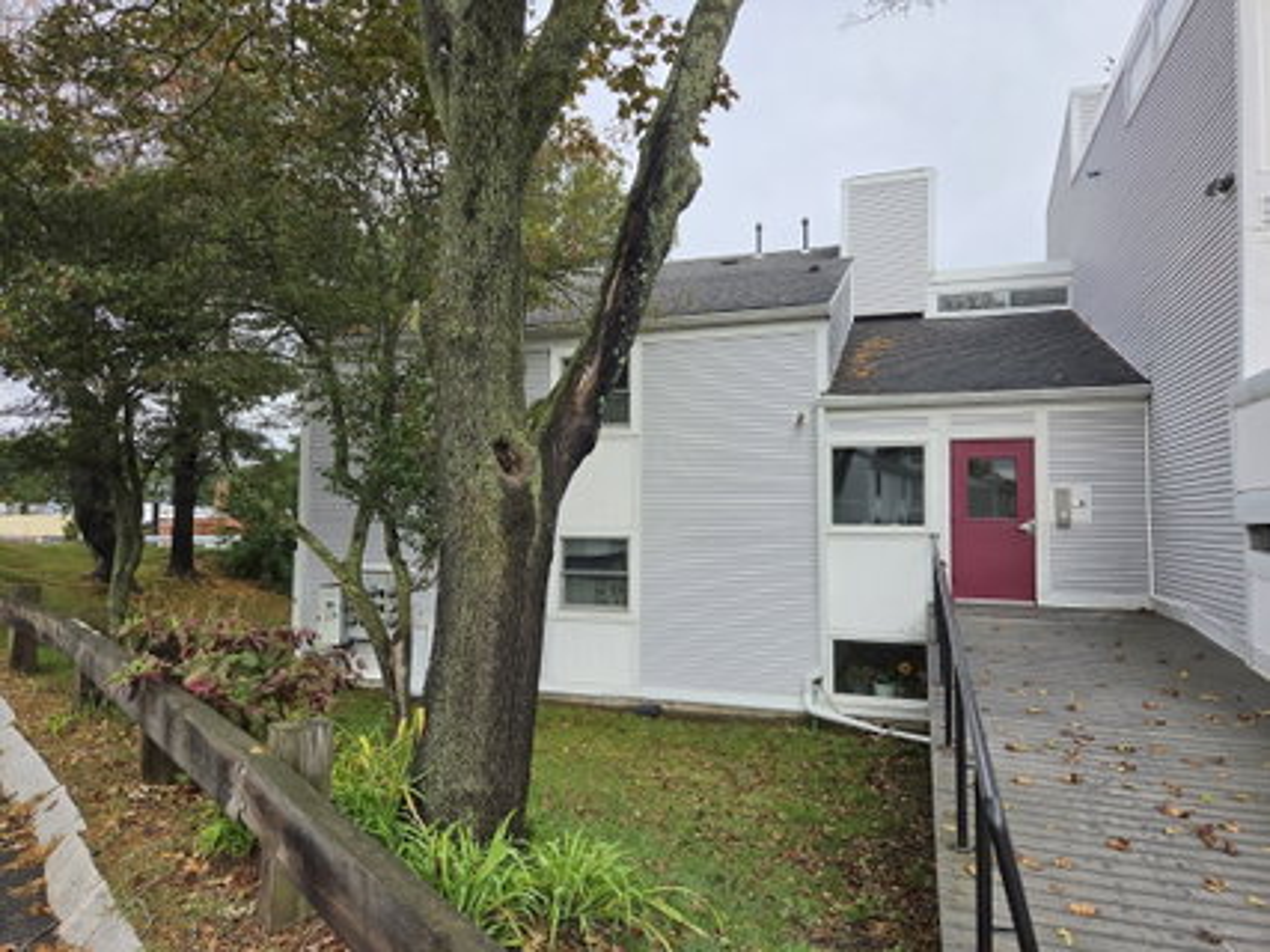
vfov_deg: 58.9
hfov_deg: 73.9
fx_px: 844
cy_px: 476
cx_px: 635
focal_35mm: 23
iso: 80
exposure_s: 1/1962
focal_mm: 5.4
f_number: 1.8
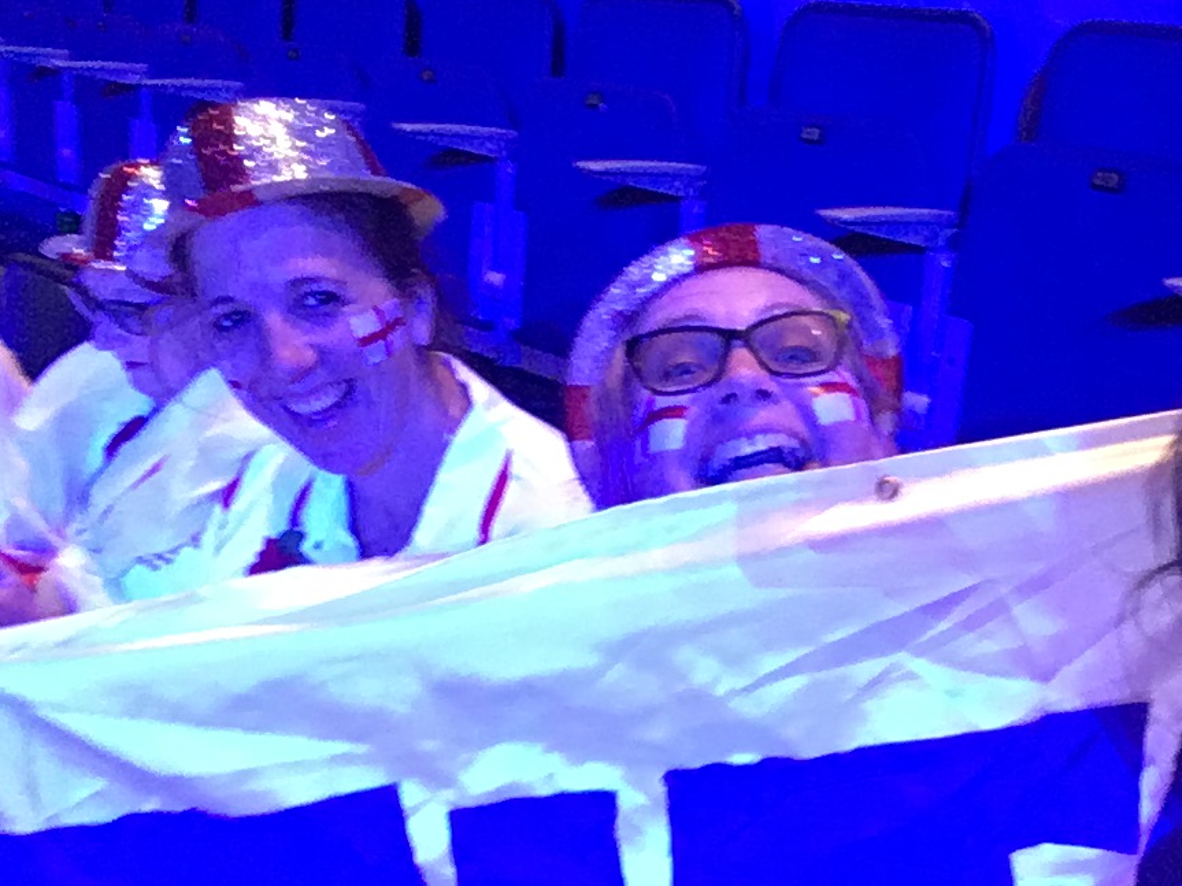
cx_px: 831
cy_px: 583
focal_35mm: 46
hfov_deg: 40.5
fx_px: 1571
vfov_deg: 31.3
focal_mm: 2.15
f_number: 2.4
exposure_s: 1/17
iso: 640
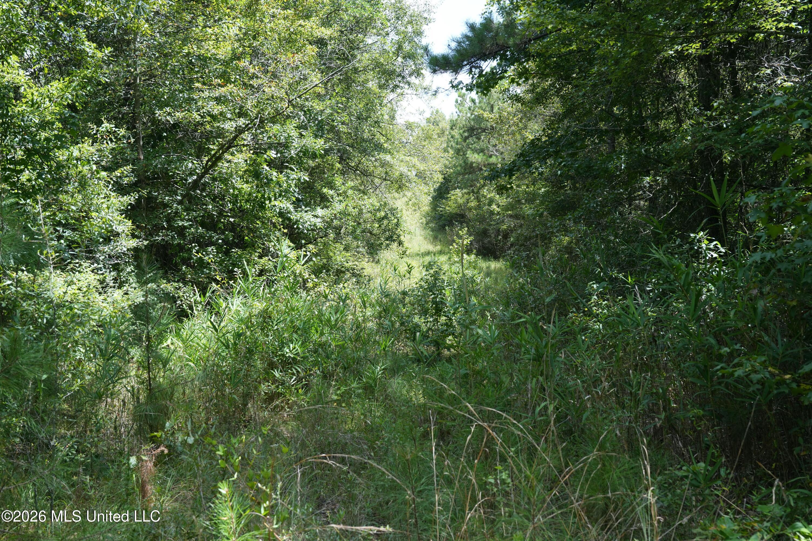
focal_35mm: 34
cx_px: 406
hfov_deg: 55.8
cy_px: 270
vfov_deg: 38.9
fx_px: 767
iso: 250
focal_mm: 34
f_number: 5.6
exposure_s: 1/200
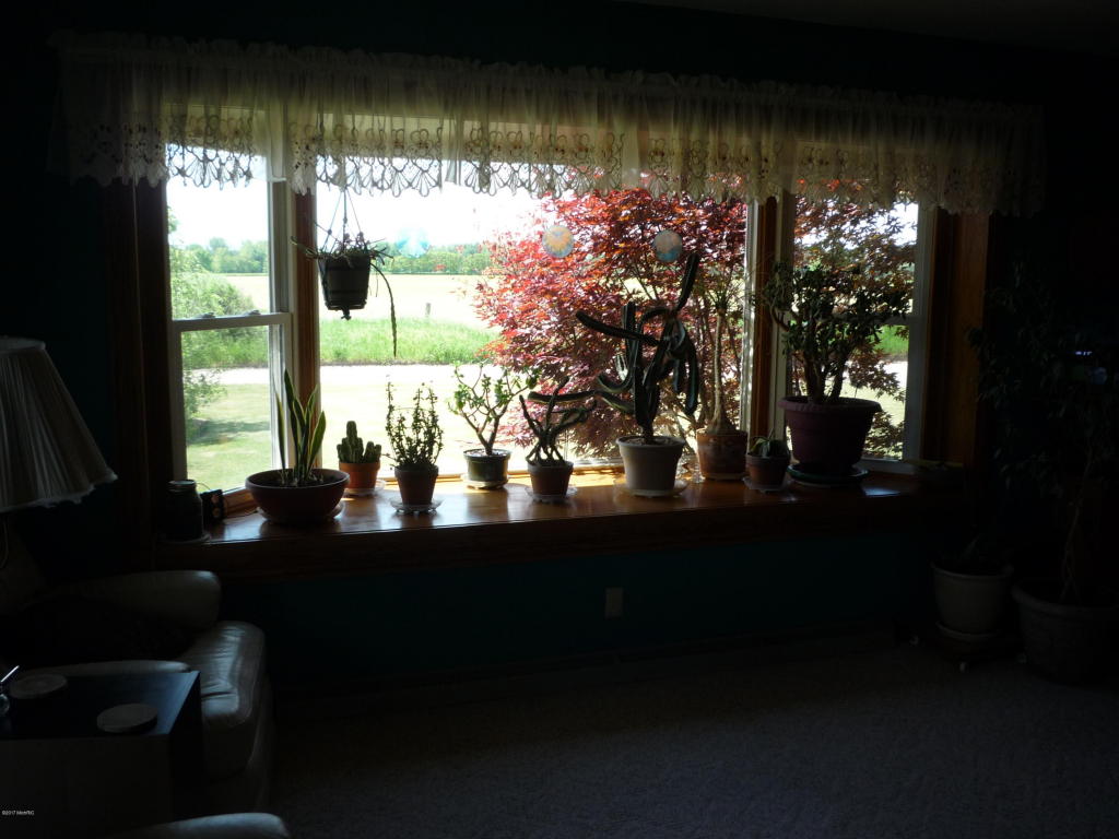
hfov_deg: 56.8
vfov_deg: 44.2
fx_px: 1034
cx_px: 560
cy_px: 420
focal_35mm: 32
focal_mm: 5.2
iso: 100
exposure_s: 1/100
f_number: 3.5
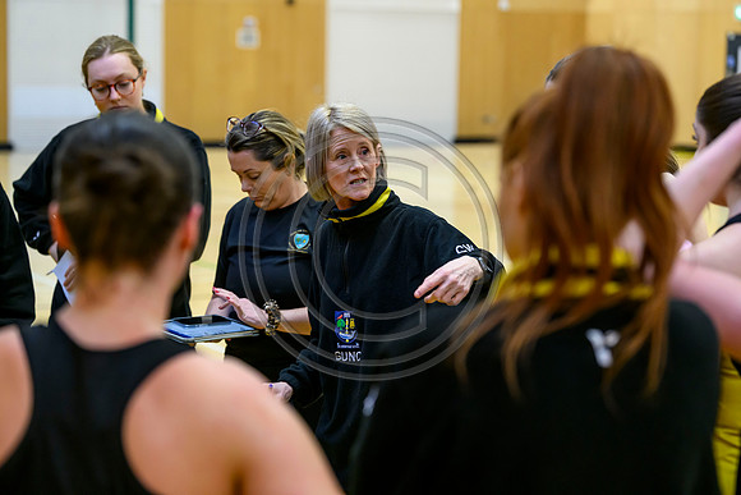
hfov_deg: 23.9
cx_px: 370
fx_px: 1750
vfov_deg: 16.1
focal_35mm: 85
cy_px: 248
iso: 3200
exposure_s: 1/640
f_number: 3.2
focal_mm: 85
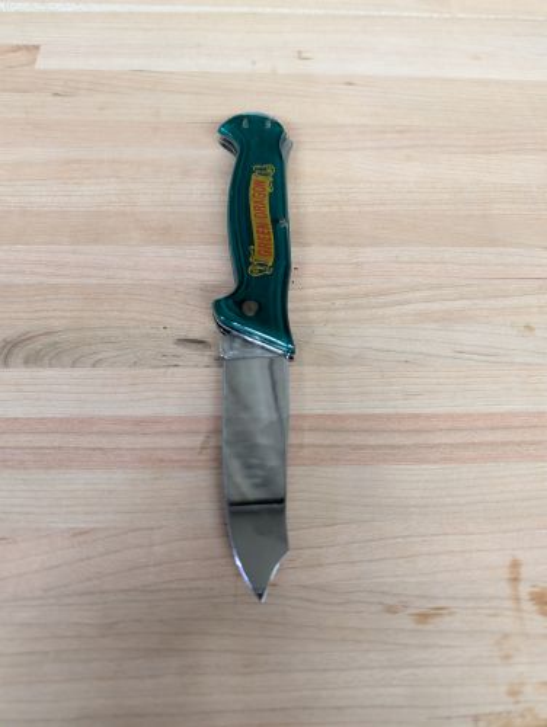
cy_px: 364
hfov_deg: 56.9
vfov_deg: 71.5
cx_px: 274
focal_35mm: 24
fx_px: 505
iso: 314
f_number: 1.68
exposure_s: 1/24
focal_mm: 6.9
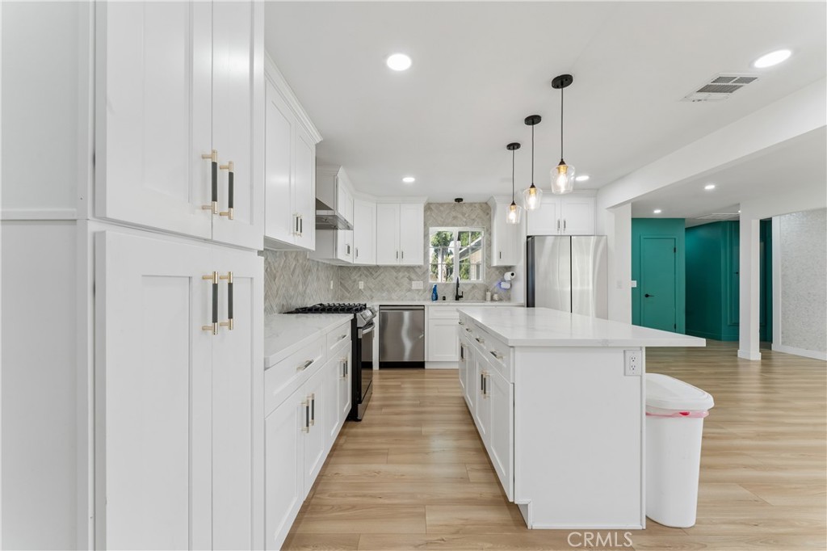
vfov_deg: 81.2
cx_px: 414
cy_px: 276
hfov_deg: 104.3
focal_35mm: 14
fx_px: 321
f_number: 13
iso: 100
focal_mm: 14
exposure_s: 1/1.25
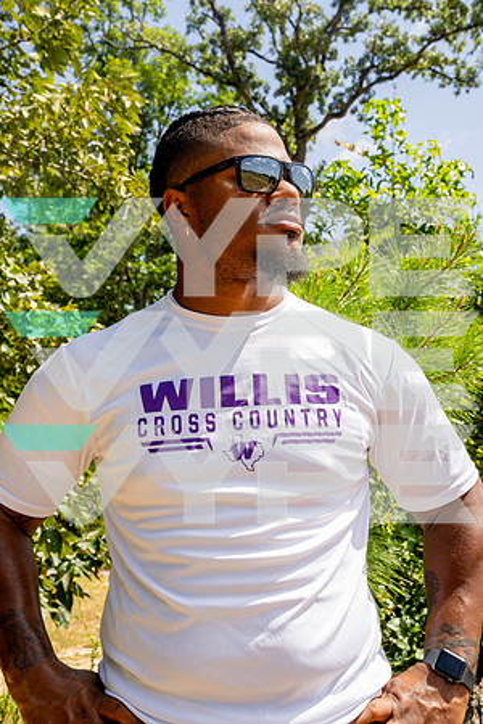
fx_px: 926
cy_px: 362
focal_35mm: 46
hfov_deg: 29.2
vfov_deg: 42.7
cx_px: 242
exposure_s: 1/160
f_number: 10
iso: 100
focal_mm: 46
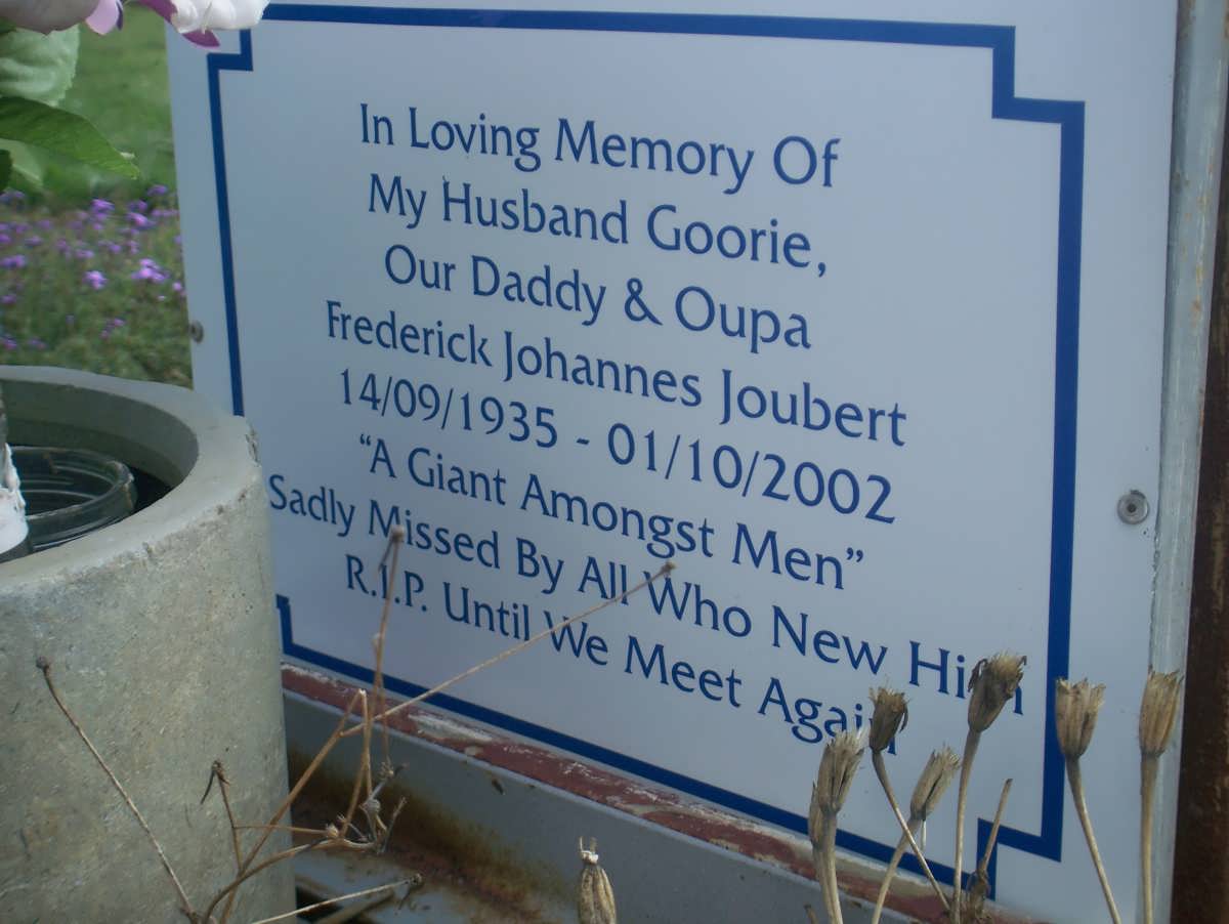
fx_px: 2096
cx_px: 614
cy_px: 462
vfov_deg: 24.9
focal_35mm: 59
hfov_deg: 32.7
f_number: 4
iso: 64
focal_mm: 9.8
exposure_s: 1/200
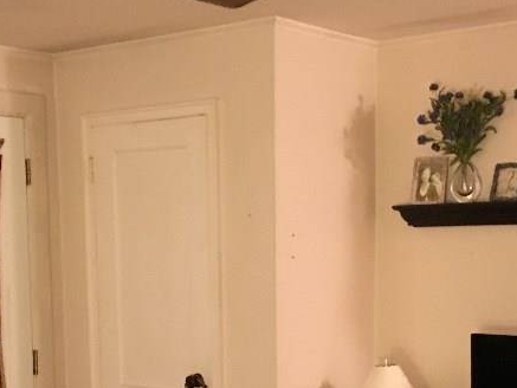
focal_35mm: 68
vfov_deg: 21.1
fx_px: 1016
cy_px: 356
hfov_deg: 28.5
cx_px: 232
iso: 500
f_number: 2.2
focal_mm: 4.15
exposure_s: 1/15
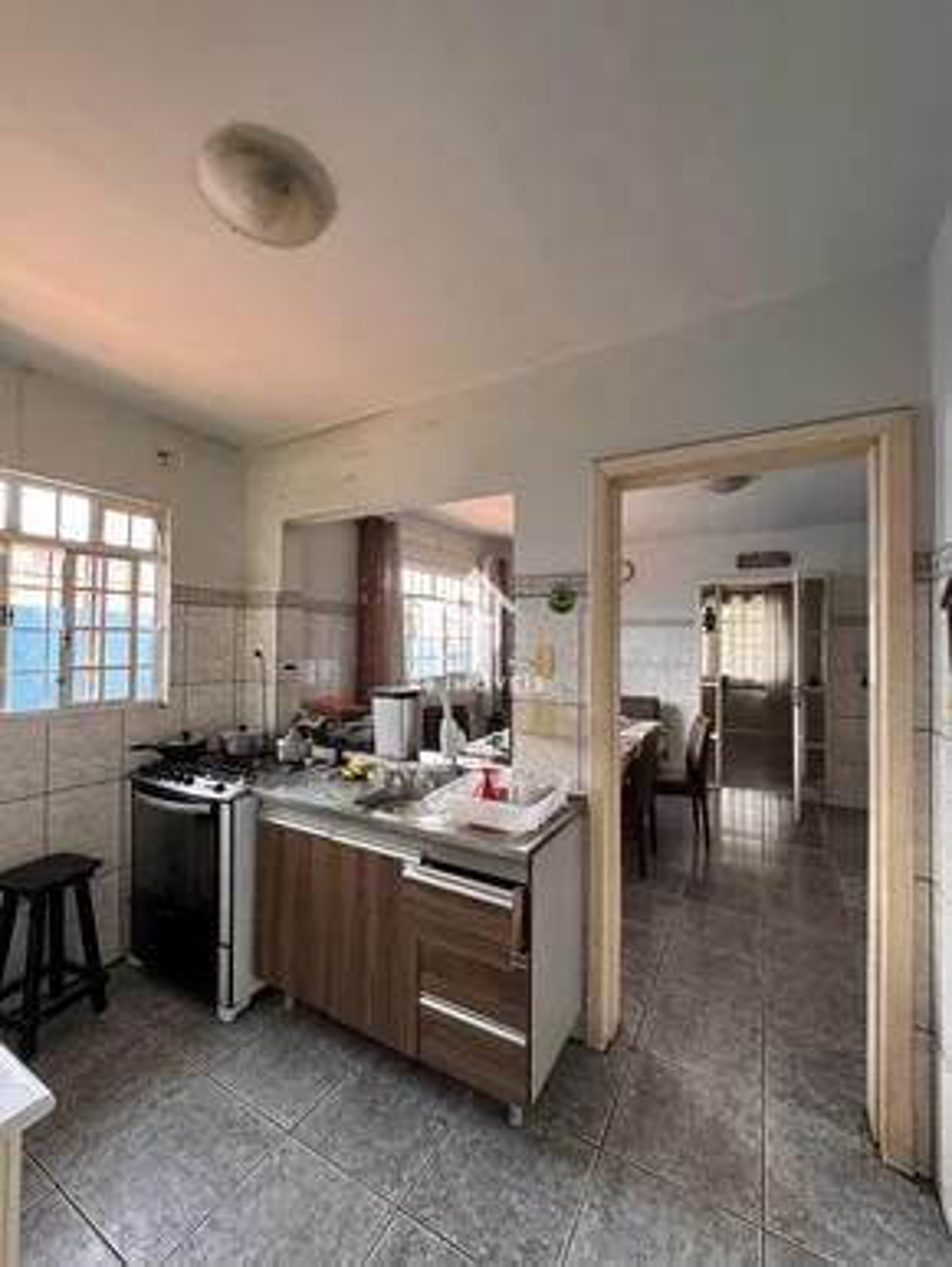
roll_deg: -0.3
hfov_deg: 85.7
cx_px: 476
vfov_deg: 102.0
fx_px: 513
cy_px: 634
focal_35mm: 14
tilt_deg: +1.2
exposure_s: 1/99
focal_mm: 2.22
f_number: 2.2
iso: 125
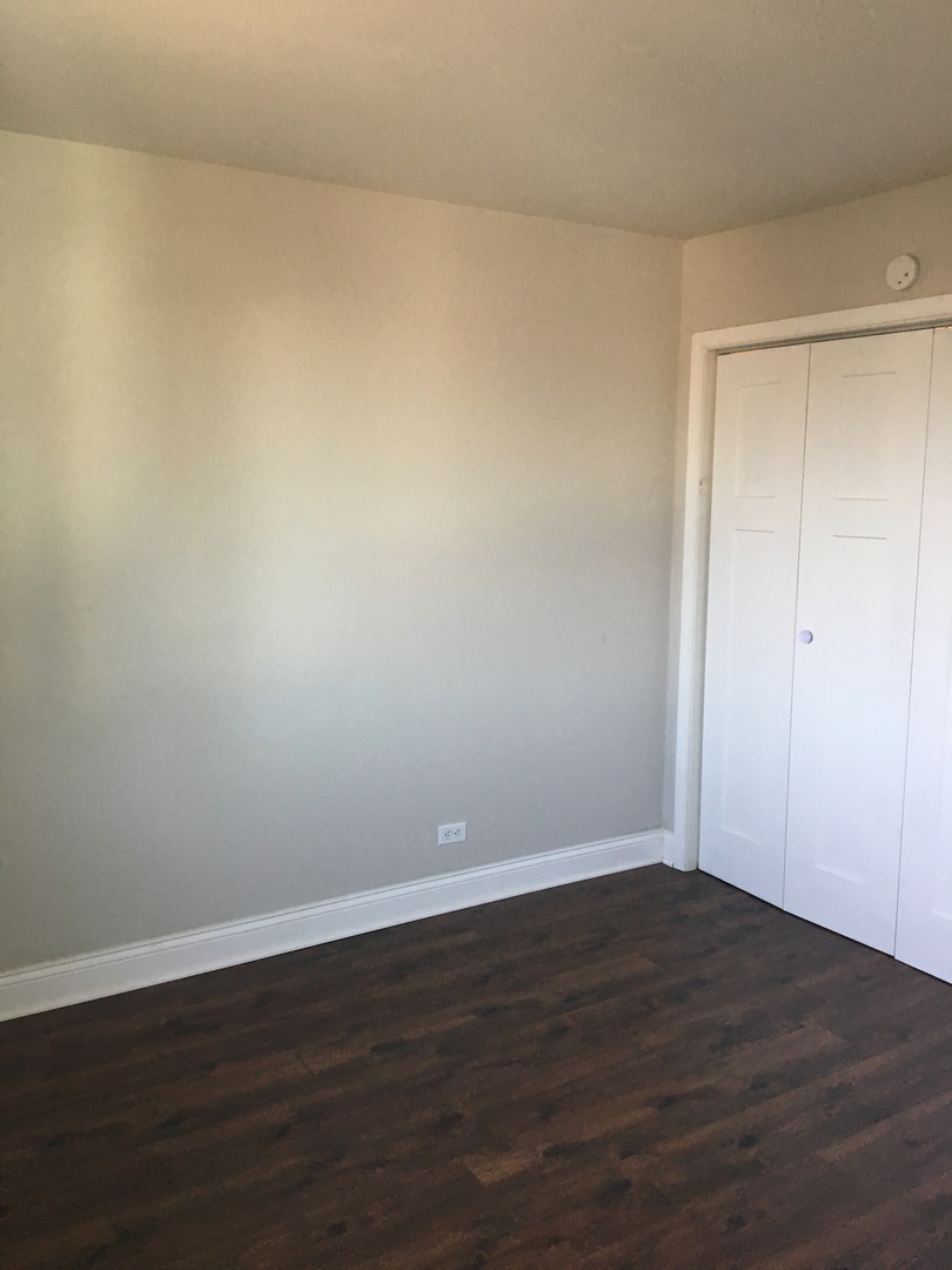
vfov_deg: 61.7
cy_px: 635
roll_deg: +0.0
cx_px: 476
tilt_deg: -9.1
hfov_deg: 48.2
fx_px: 1063
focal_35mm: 29
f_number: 2.2
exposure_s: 1/30
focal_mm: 4.15
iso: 40
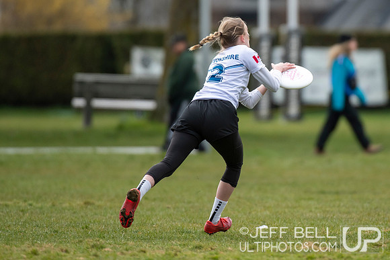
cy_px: 77
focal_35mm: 844
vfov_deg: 1.6
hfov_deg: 2.4
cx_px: 274
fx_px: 9141
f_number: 4
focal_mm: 400
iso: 400
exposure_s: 1/1250
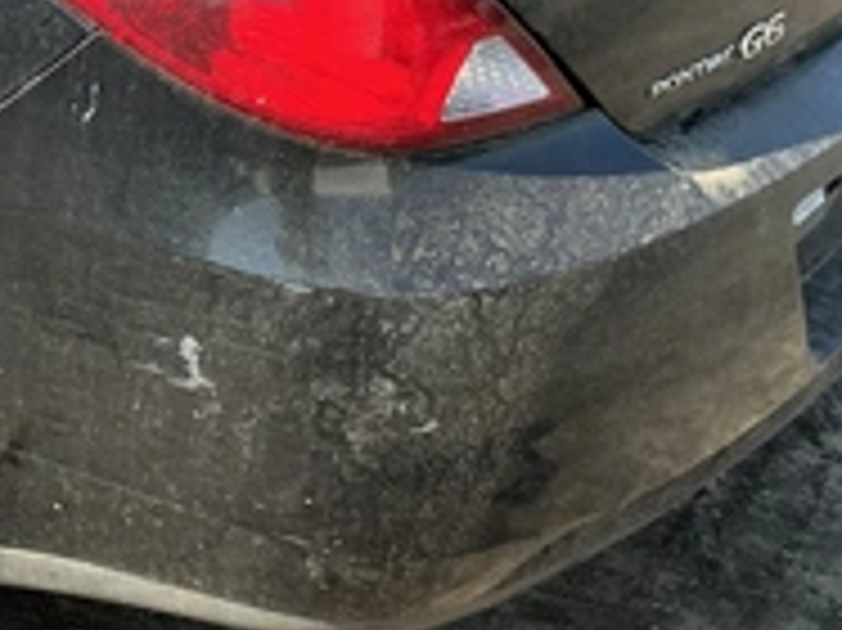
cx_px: -5
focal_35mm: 60
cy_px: 220
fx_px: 1459
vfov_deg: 24.3
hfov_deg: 30.0
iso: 25
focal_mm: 3
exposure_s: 1/519
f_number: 1.8
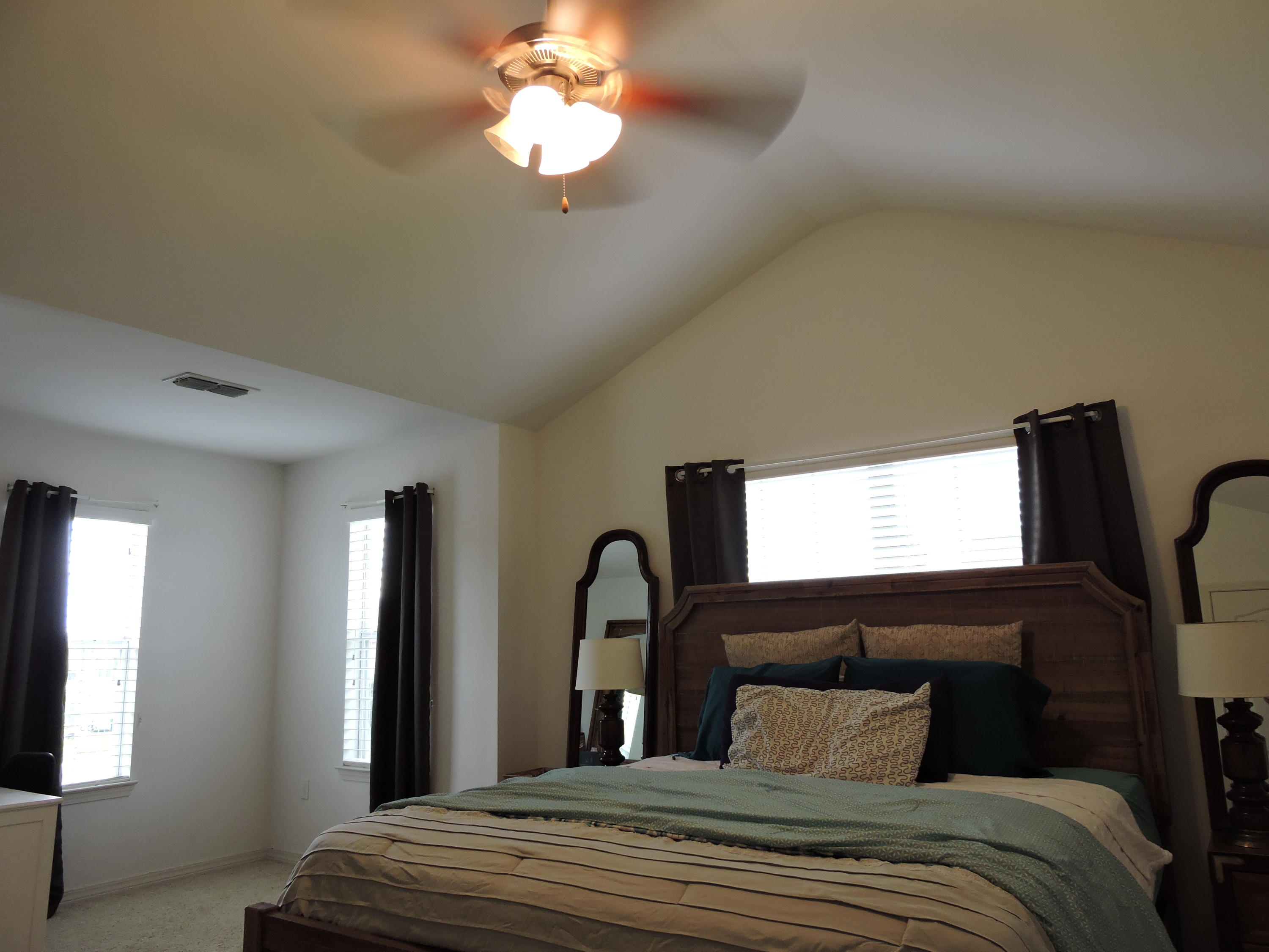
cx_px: 634
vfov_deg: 56.8
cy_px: 476
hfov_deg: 71.6
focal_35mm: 24
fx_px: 880
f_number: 3.3
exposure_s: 1/30
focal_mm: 4.3
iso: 180
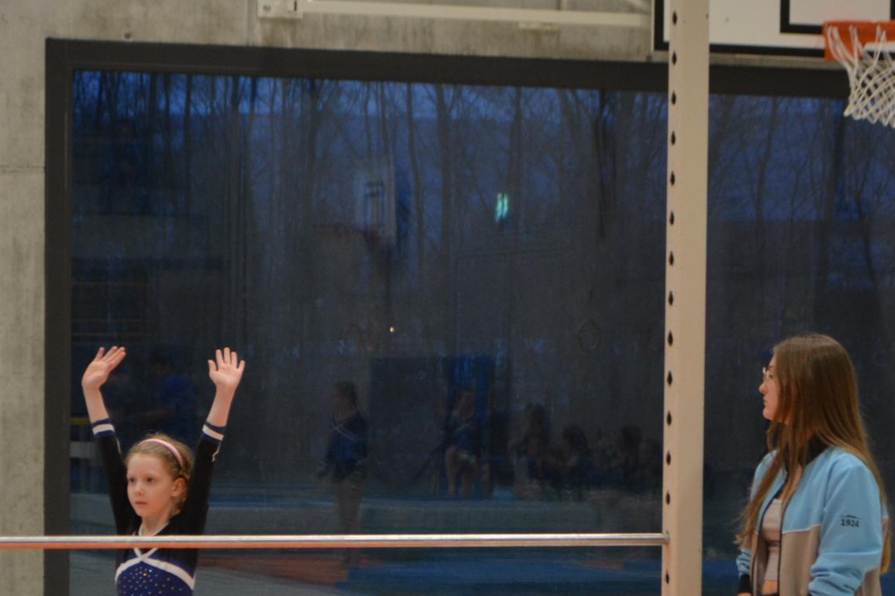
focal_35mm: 149
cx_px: 345
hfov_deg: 13.8
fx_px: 3701
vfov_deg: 9.2
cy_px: 421
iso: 900
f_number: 5.6
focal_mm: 55
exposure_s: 1/60
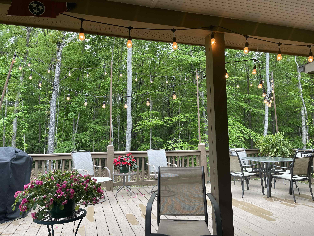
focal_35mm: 26
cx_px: 157
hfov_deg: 67.3
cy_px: 118
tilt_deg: +6.2
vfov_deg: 53.1
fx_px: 236
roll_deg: +0.9
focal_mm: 4.2
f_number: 1.6
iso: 80
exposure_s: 1/60
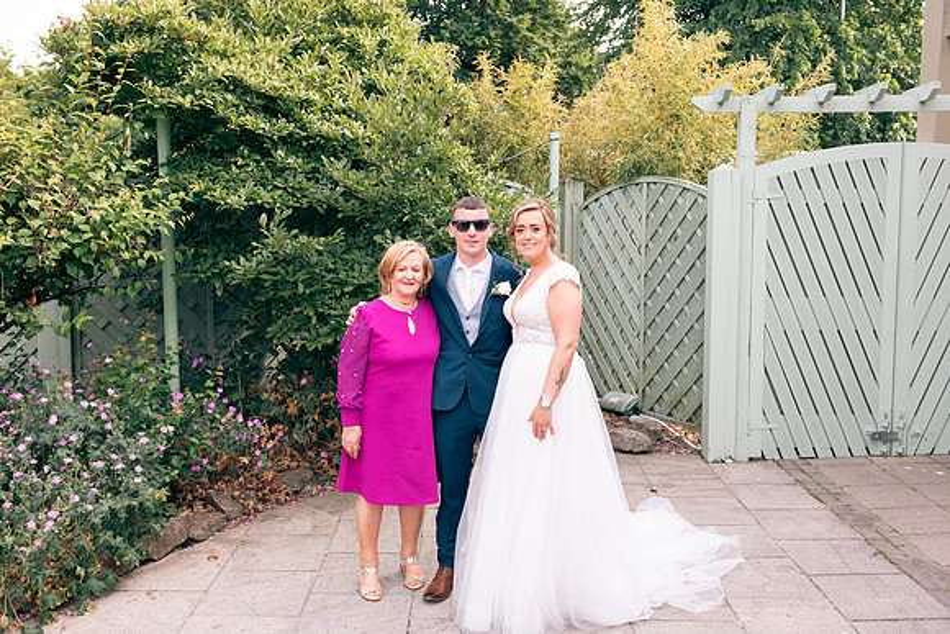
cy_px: 317
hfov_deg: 55.8
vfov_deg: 38.9
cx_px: 475
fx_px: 897
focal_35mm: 34
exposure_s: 1/160
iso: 160
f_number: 6.3
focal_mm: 34
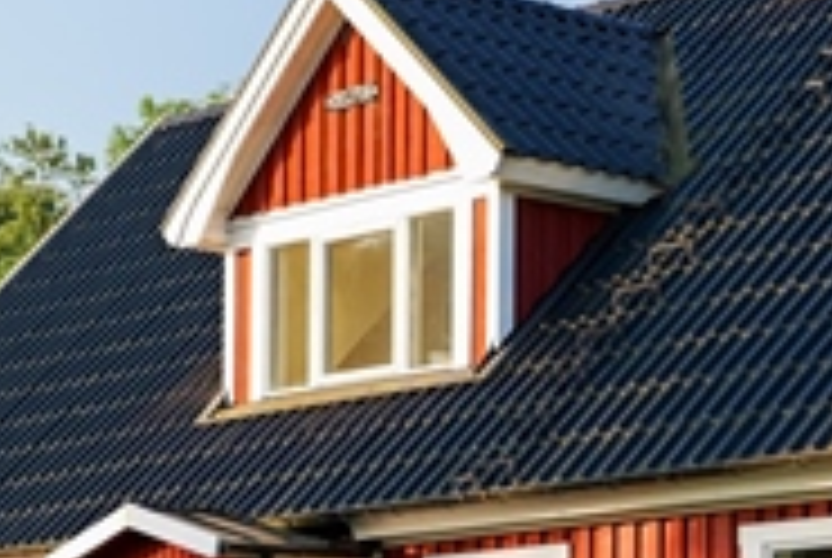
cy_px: 432
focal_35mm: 143
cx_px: 859
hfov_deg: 14.1
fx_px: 3310
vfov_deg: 9.6
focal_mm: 50
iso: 100
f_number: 2.5
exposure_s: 1/200
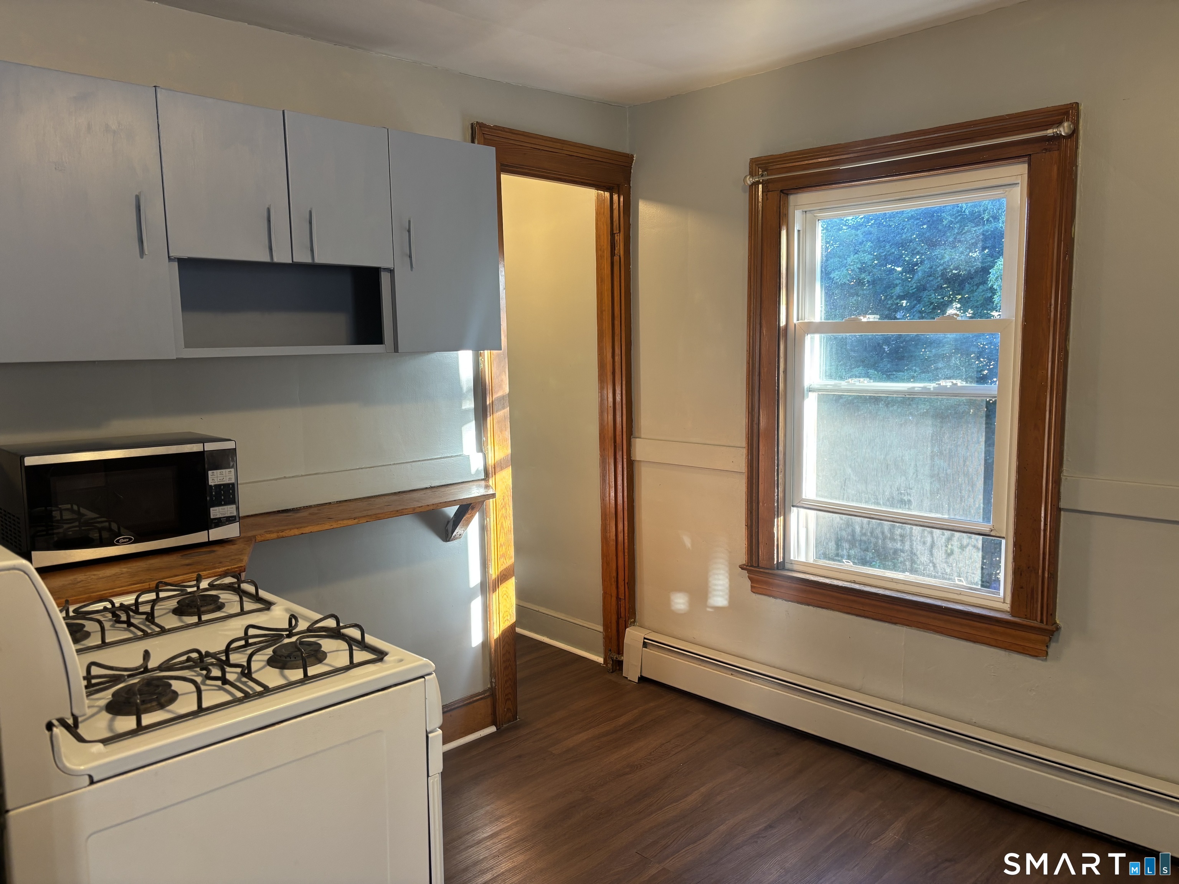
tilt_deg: -7.4
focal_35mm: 26
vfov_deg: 53.1
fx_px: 886
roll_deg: +1.0
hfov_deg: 67.3
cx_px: 590
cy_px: 442
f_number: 1.6
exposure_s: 1/60
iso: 80
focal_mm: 5.96
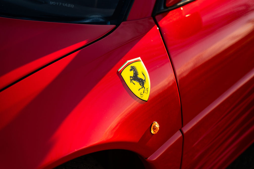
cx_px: 127
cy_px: 84
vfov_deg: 19.5
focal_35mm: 70
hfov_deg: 28.8
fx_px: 494
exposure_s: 1/1000
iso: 200
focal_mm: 70
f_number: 2.8
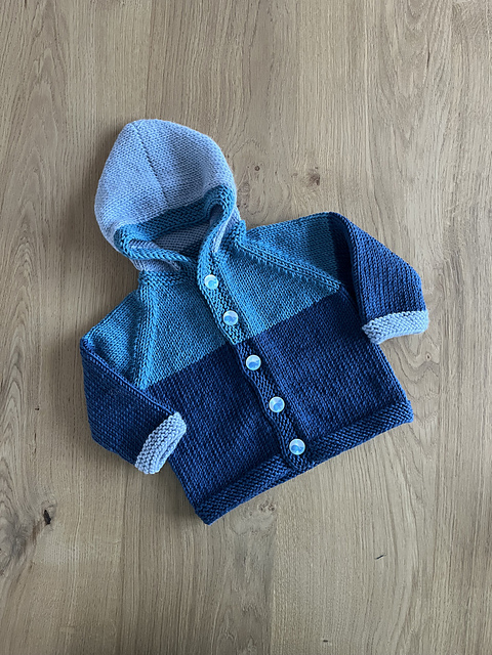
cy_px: 328
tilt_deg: -87.4
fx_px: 493
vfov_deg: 67.3
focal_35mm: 26
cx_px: 246
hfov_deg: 53.1
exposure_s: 1/60
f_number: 1.6
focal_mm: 5.1
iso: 400
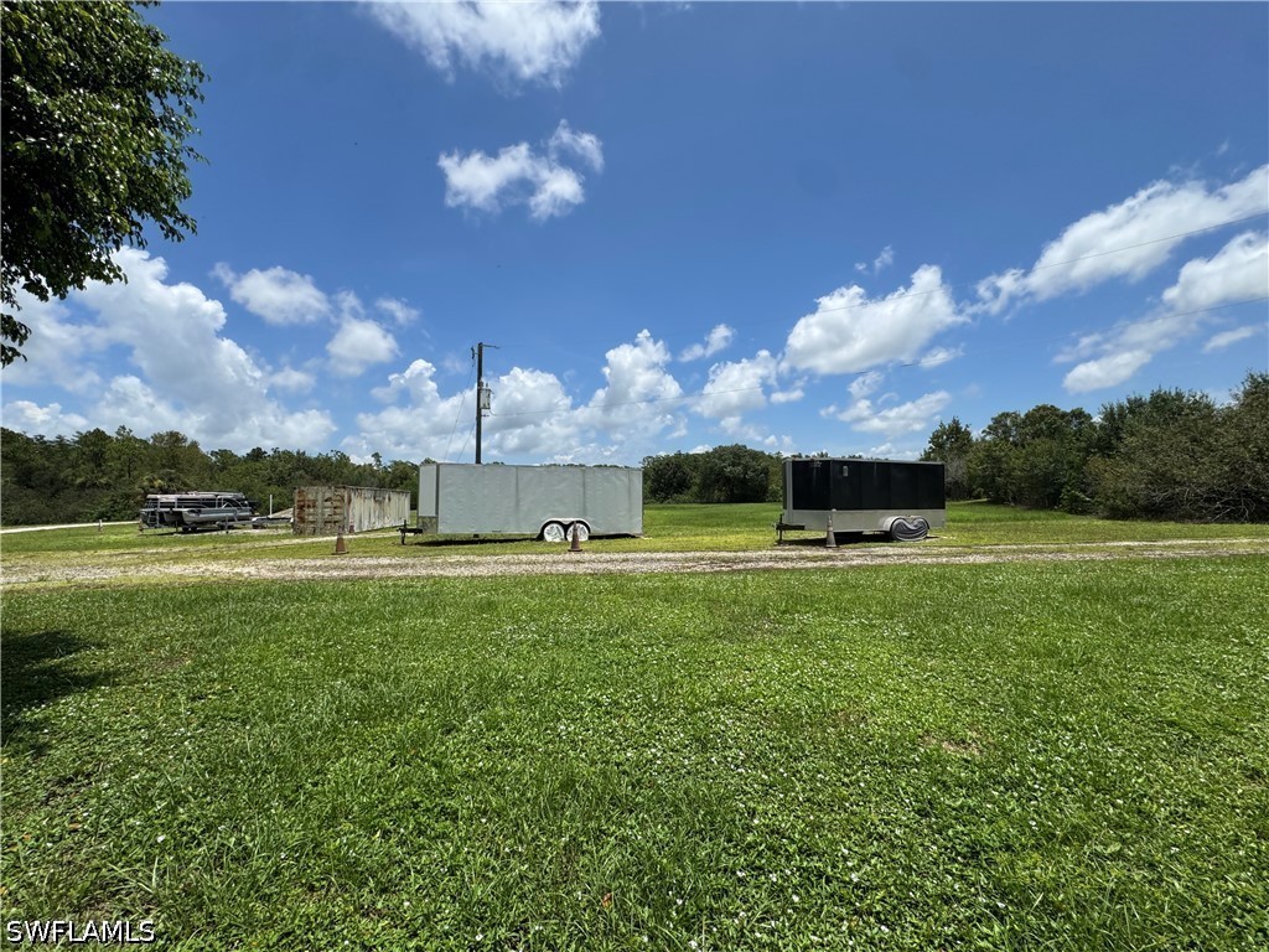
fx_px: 513
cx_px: 634
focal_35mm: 14
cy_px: 476
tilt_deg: +1.1
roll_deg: +1.4
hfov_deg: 102.1
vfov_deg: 85.7
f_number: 2.2
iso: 50
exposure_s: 1/3390
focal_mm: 2.22
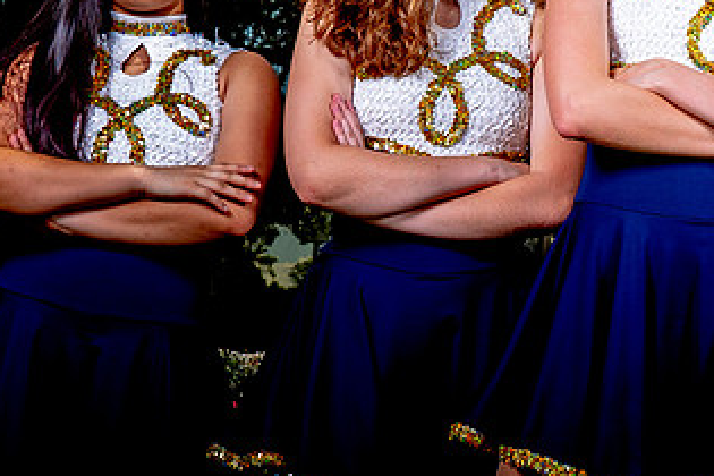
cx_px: 557
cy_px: 346
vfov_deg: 16.4
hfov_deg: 24.1
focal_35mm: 83
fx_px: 1646
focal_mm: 24
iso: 100
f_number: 8
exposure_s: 1/125
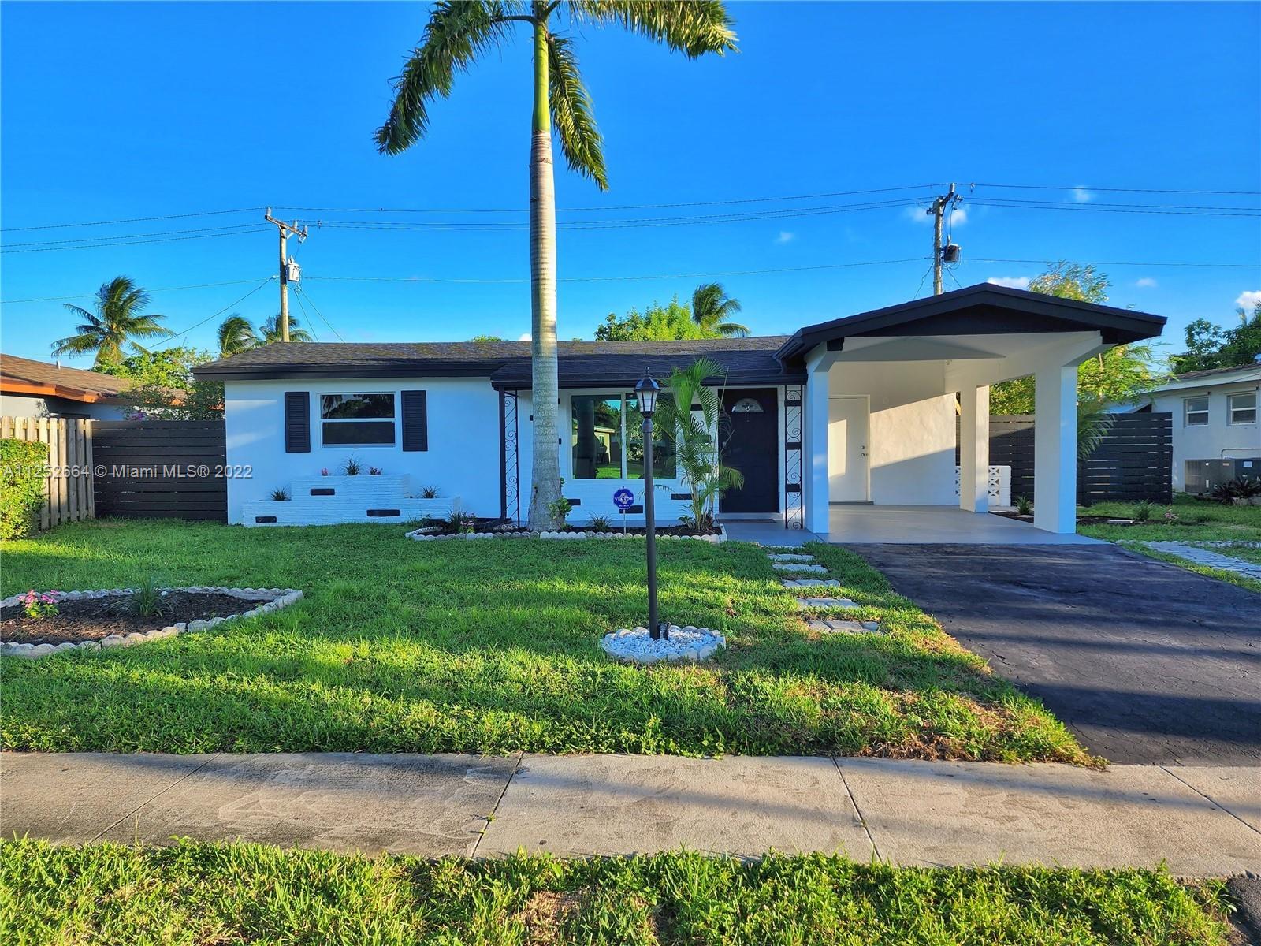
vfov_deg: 58.9
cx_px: 630
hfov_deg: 73.9
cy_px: 473
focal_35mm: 23
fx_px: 838
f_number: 1.8
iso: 12
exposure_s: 1/378
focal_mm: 6.4
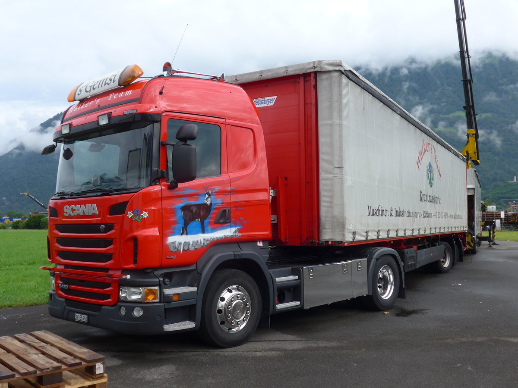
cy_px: 194
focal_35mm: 36
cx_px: 259
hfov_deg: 51.4
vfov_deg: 39.7
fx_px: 539
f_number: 2.8
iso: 80
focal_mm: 7.5
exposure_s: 1/640
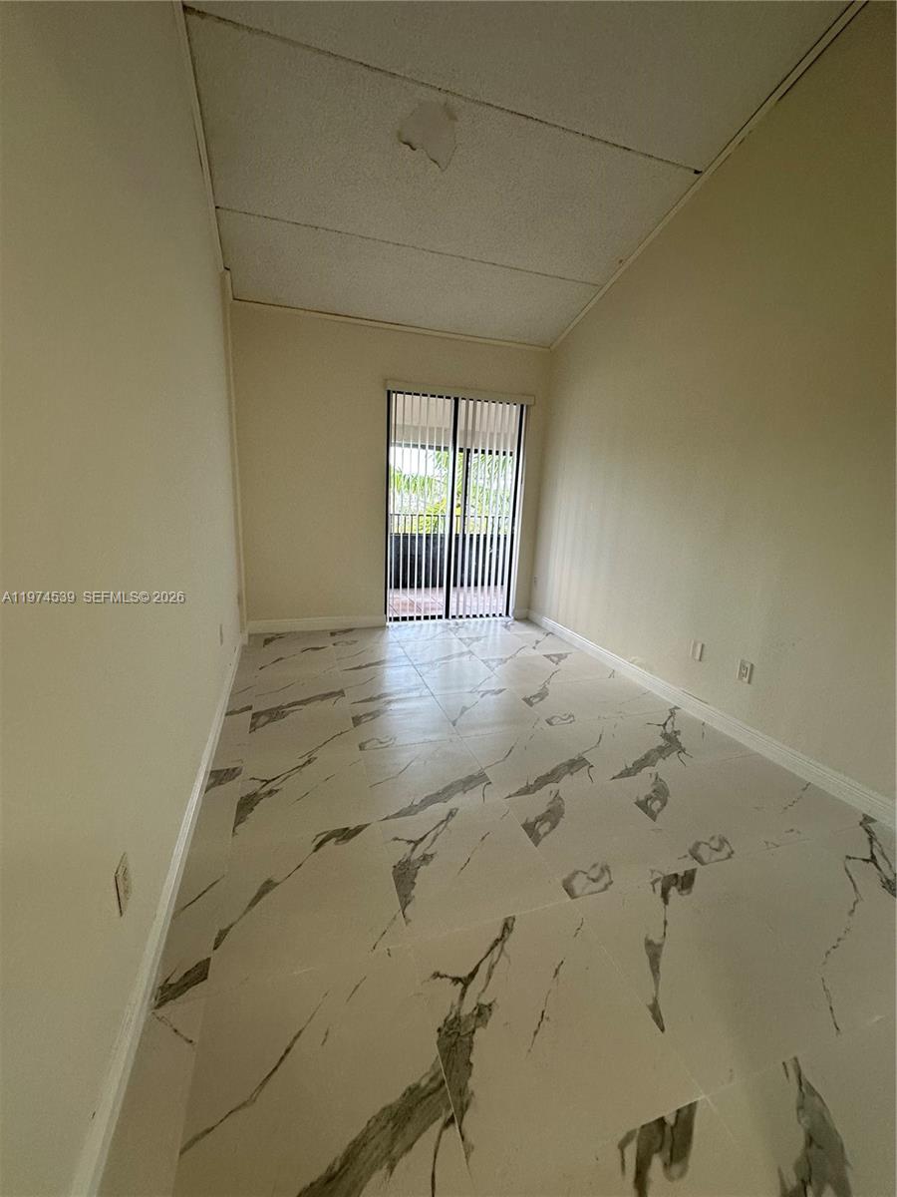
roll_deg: -3.8
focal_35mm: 14
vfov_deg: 102.1
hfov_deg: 85.7
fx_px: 484
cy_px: 598
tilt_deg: -14.2
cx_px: 448
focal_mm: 2.22
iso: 125
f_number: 2.2
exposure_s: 1/120
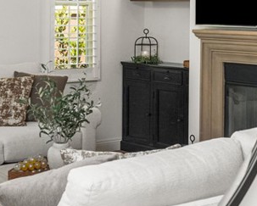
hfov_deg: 20.1
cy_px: 31
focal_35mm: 95
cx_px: 169
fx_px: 723
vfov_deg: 16.1
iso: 125
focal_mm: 30
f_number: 6.3
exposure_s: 1/10
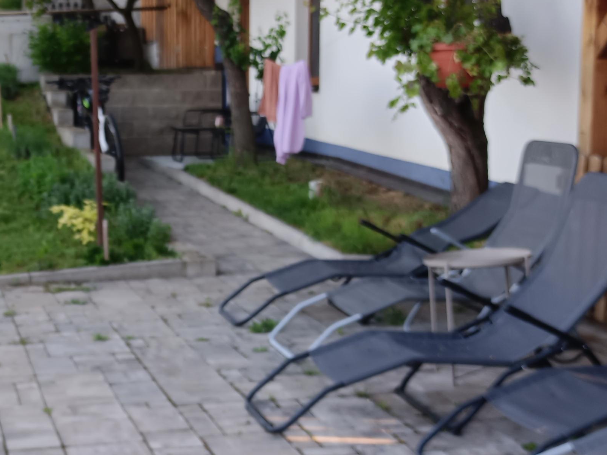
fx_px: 1122
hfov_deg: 29.4
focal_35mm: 64
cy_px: 210
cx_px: 102
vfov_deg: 22.9
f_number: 1.79
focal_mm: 4.71
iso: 238
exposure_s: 1/100
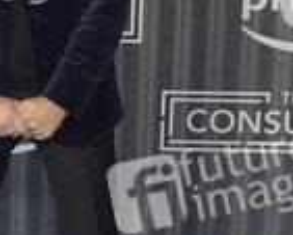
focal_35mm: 128
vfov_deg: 12.1
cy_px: 81
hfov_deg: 14.9
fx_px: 1111
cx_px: 26
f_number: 6.3
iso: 2500
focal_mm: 48
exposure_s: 1/250
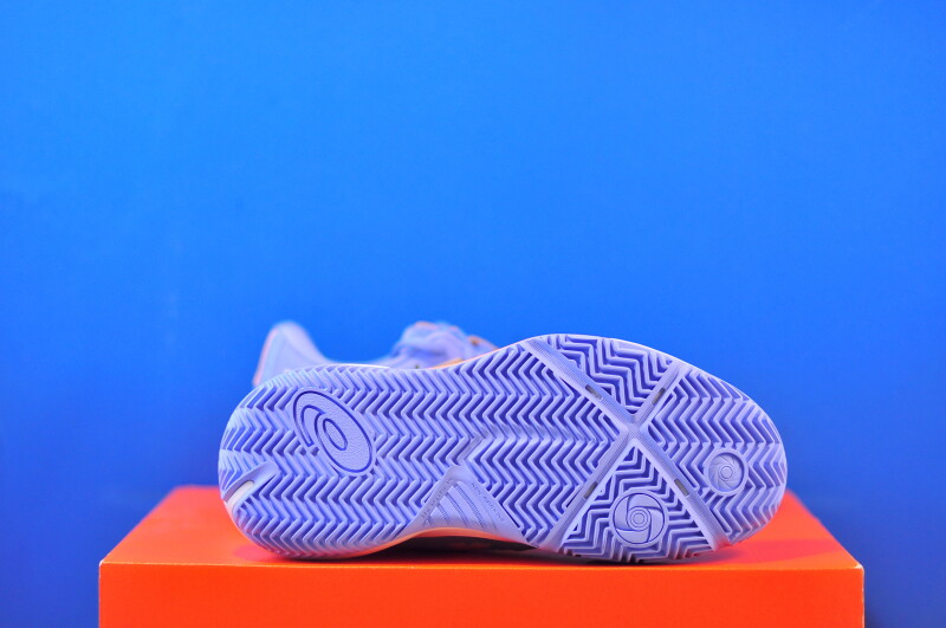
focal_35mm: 75
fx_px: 1968
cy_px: 314
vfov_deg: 18.1
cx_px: 473
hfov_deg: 27.0
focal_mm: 50
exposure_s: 1/320
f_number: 2
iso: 250
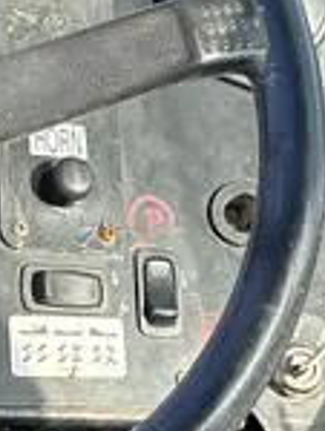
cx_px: 164
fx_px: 1585
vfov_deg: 15.3
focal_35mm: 127
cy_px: 381
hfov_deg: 11.7
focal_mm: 5.96
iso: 50
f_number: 1.6
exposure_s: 1/550
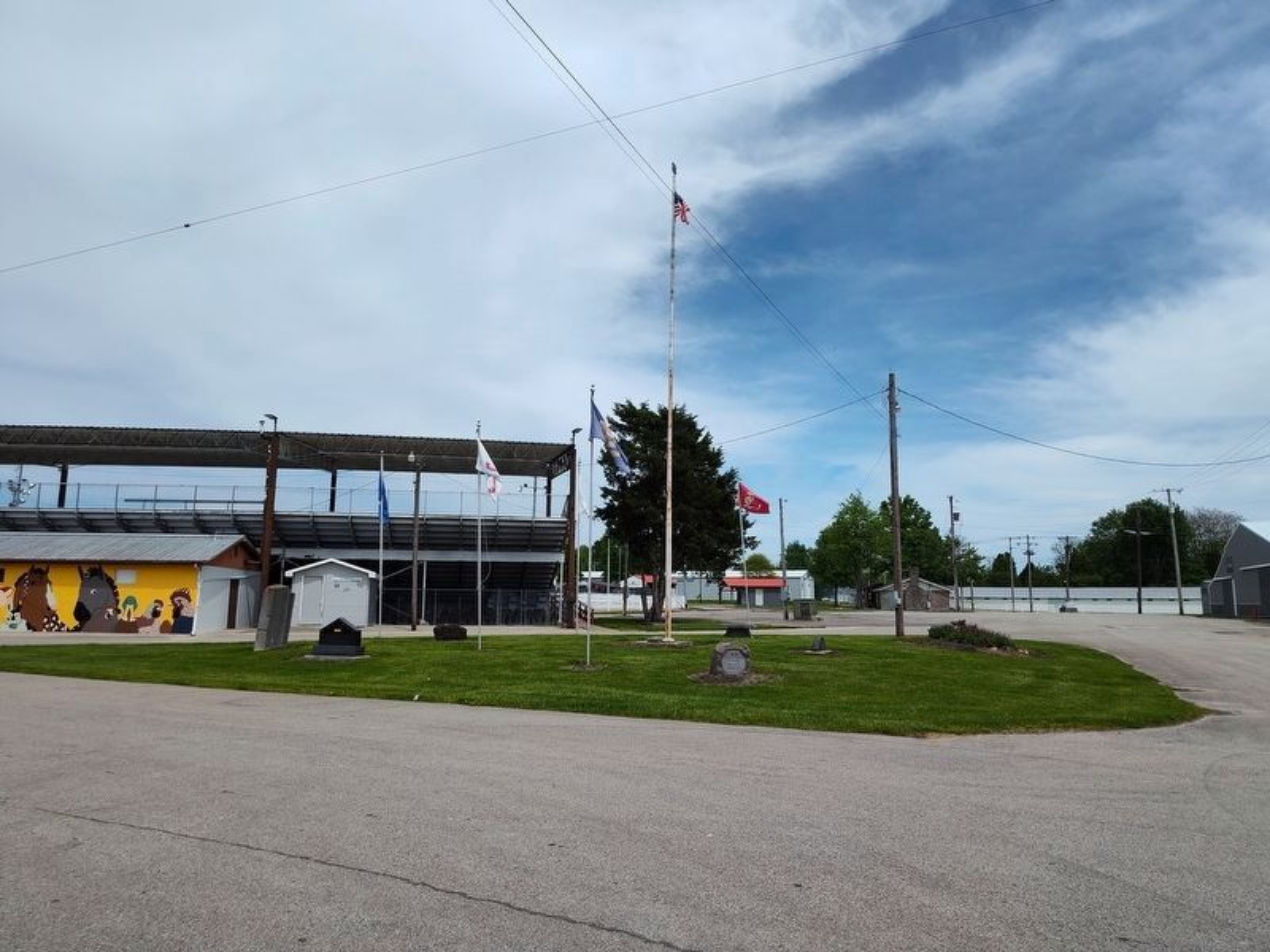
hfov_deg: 73.9
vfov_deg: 58.9
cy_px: 476
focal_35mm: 23
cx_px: 635
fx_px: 844
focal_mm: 5.56
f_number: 1.8
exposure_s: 1/2182
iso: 100
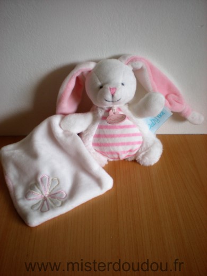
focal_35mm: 38
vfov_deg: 49.0
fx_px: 303
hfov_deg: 37.7
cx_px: 104
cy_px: 138
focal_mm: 6.3
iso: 89
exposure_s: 1/57.8
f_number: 3.1
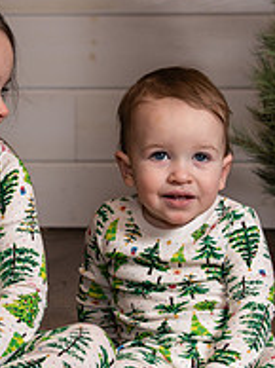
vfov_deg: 13.6
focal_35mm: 145
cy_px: 175
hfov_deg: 10.2
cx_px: 82
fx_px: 1539
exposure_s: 1/250
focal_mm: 47
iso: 200
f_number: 4
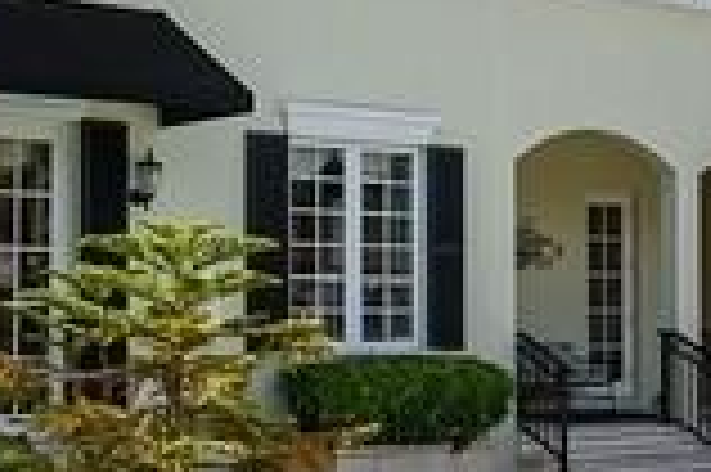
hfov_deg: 22.4
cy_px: 252
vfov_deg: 15.0
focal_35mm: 91
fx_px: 1795
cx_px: 302
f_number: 8
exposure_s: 1/800
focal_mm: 16
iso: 320
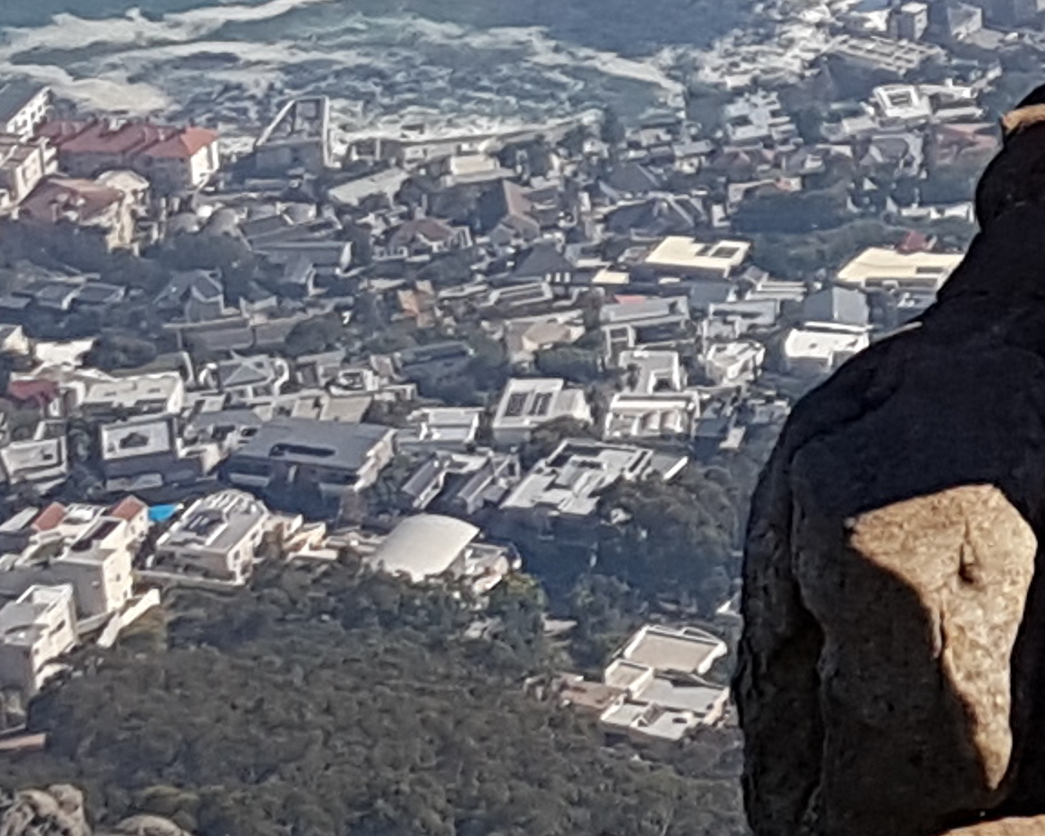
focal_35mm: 178
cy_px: -398
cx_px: 1488
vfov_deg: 8.5
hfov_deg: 10.5
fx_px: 5505
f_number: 1.7
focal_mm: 4.2
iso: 40
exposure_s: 1/2288
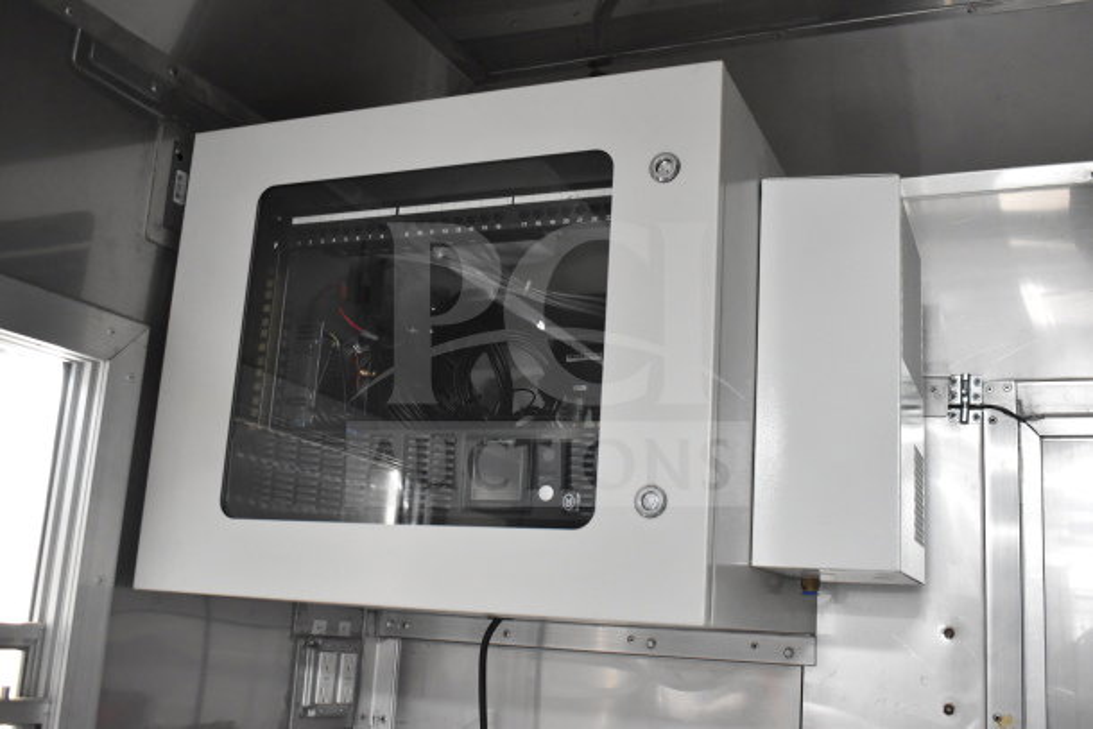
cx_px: 546
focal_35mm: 38
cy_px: 364
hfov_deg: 51.3
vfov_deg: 35.5
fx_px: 1139
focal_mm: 25
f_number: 4
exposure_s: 1/40
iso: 3200
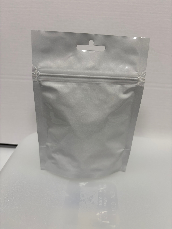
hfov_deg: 53.1
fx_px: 172
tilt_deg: -27.4
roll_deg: -0.7
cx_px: 86
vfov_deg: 67.3
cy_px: 114
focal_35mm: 26
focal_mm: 5.96
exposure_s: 1/100
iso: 50
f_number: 1.6
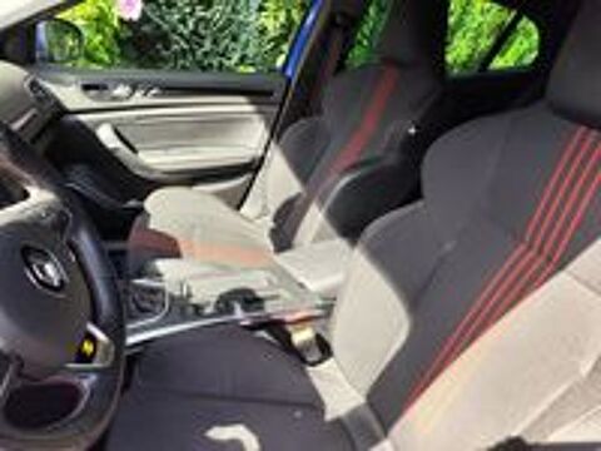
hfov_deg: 73.9
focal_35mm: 23
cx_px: 300
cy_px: 226
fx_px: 399
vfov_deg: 58.9
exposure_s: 1/100
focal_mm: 6.14
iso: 50
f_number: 1.65
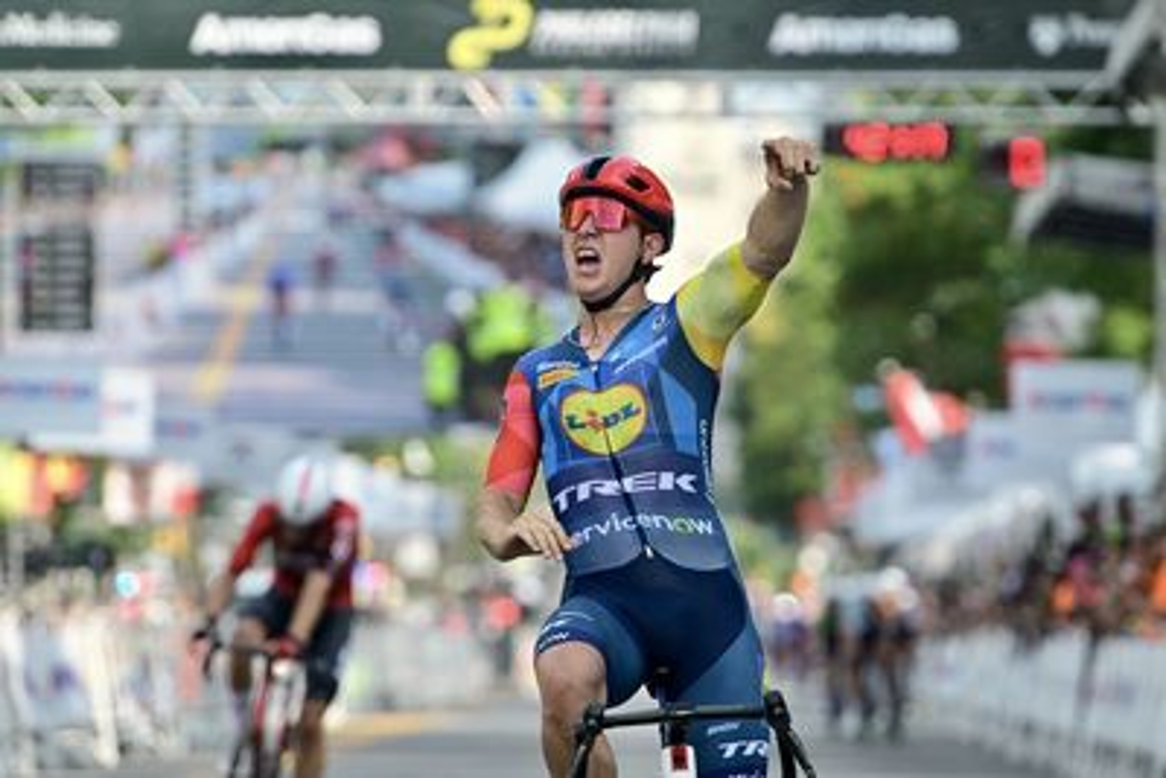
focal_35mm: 260
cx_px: 583
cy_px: 389
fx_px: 8424
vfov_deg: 5.3
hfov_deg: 7.9
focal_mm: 260
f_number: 5
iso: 1250
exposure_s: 1/3200
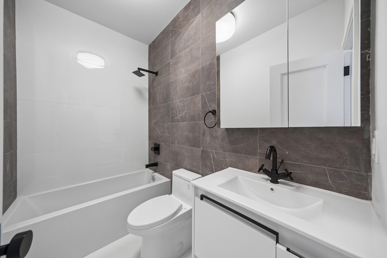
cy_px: 129
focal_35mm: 12
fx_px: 129
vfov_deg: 90.0
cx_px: 194
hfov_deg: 112.6
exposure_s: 1/25
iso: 320
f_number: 4
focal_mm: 8
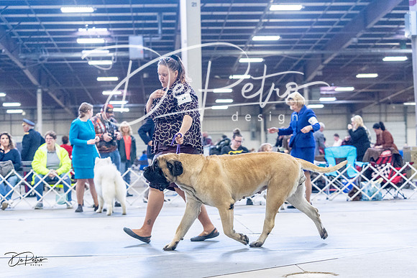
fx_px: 811
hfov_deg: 28.8
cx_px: 208
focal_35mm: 70
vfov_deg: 19.5
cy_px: 139
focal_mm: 70
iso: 6400
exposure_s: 1/320
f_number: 3.5
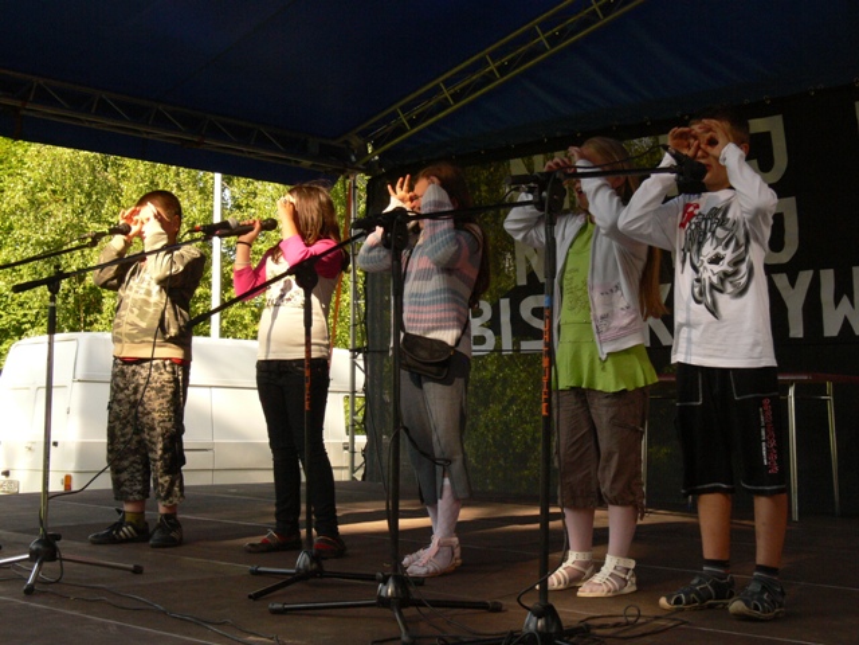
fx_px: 1216
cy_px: 322
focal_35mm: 49
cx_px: 430
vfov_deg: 29.7
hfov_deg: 38.9
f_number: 5.6
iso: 200
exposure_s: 1/200
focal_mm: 10.3
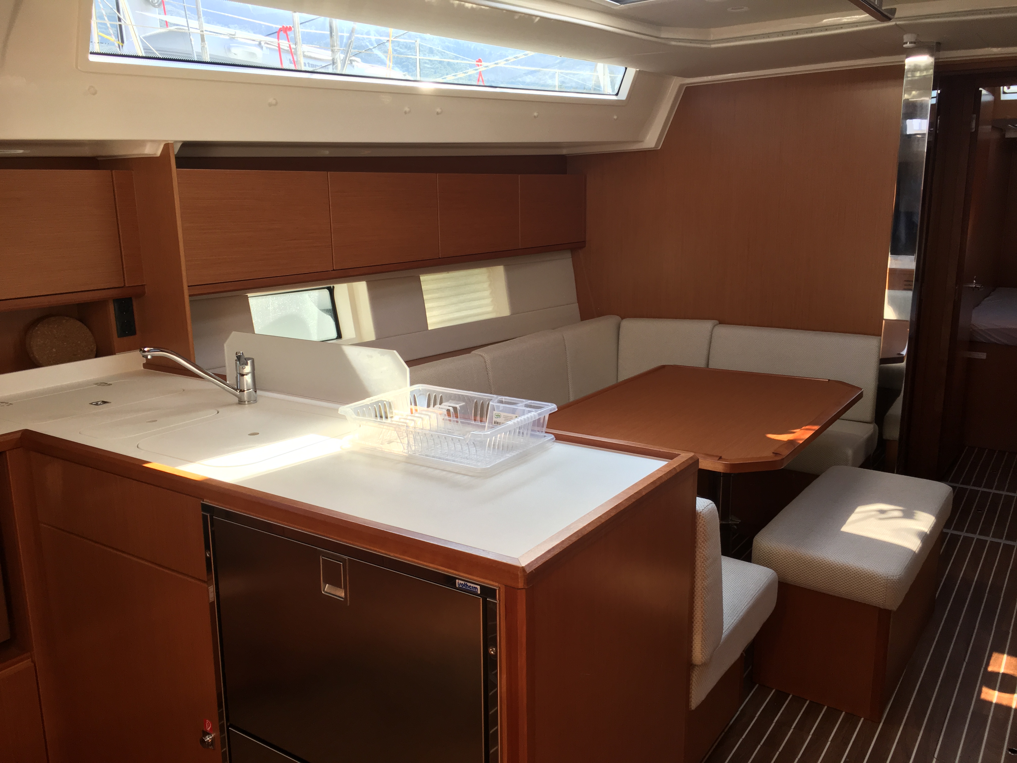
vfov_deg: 48.2
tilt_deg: -14.2
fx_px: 852
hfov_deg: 61.7
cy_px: 382
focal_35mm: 29
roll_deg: +2.4
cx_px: 508
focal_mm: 4.15
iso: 40
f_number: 2.2
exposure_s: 1/100
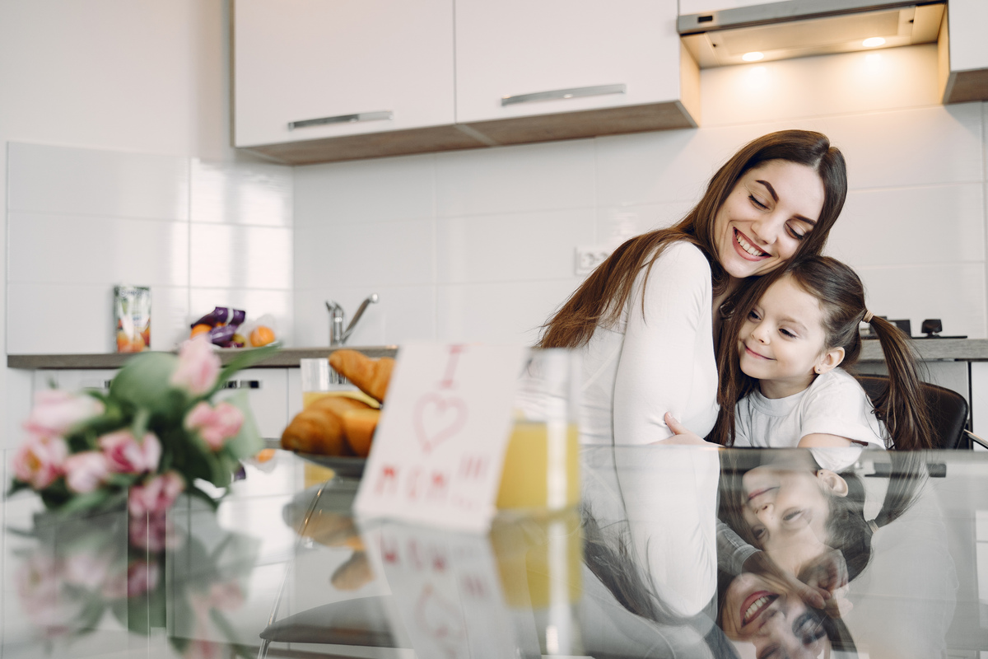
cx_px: 494
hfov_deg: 54.4
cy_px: 330
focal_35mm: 35
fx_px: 960
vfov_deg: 37.9
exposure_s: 1/320
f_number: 2.8
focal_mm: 35
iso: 640
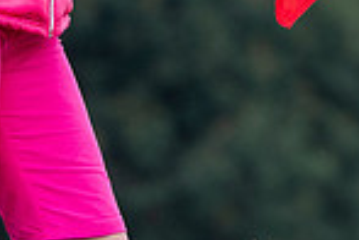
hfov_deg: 1.3
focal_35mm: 1600
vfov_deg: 0.9
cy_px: -222
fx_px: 15954
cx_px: 44
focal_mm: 270
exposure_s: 1/1000
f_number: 5.6
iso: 800
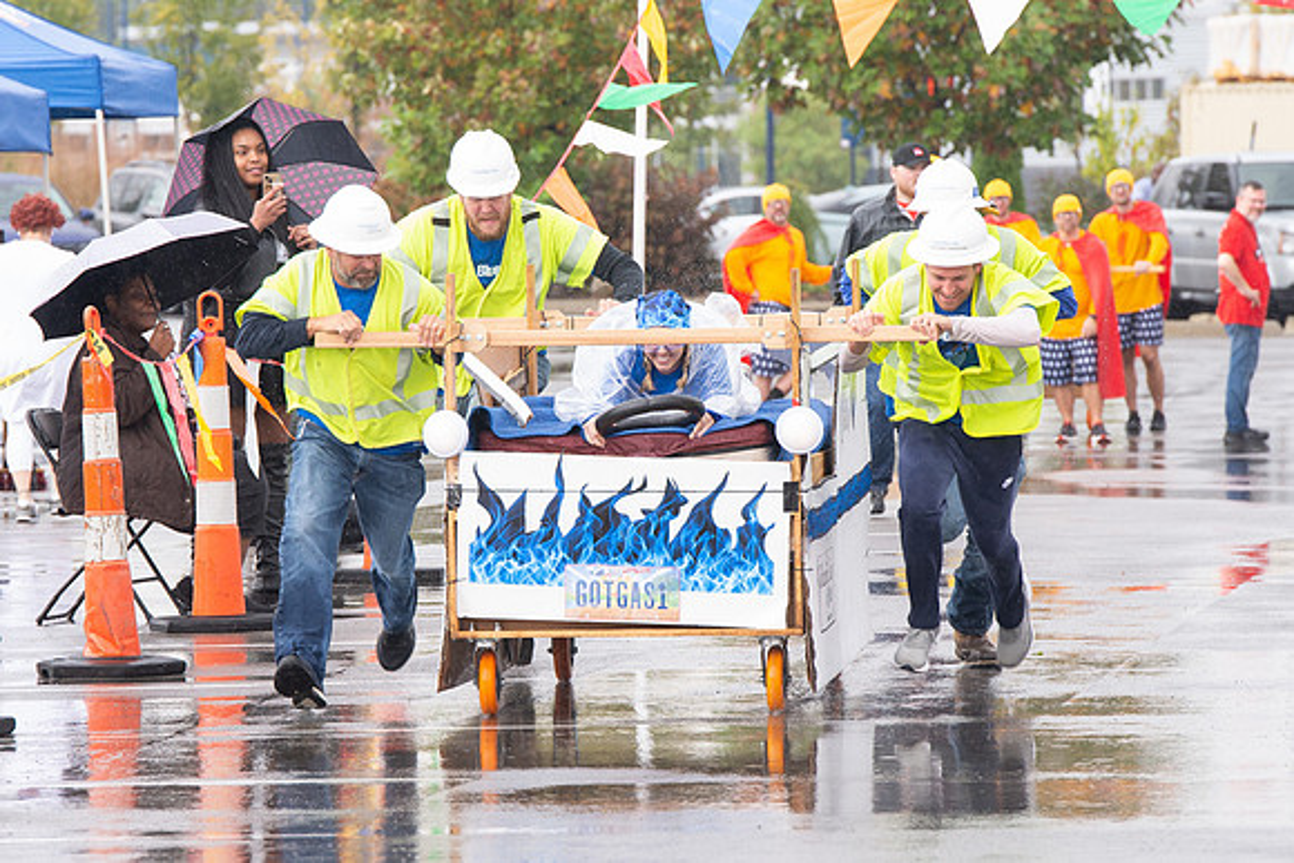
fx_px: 10744
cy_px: 545
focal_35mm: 299
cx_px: 530
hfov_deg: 6.9
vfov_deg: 4.6
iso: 800
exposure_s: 1/400
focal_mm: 200
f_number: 7.1
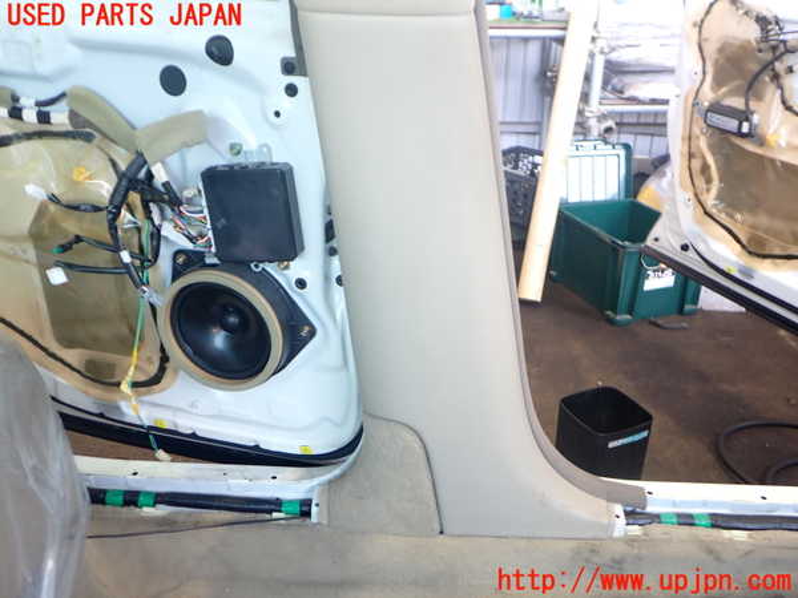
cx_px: 399
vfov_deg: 46.8
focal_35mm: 30
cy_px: 299
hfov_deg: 60.0
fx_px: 692
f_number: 2.3
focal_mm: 5.4
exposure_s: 1/30
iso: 200
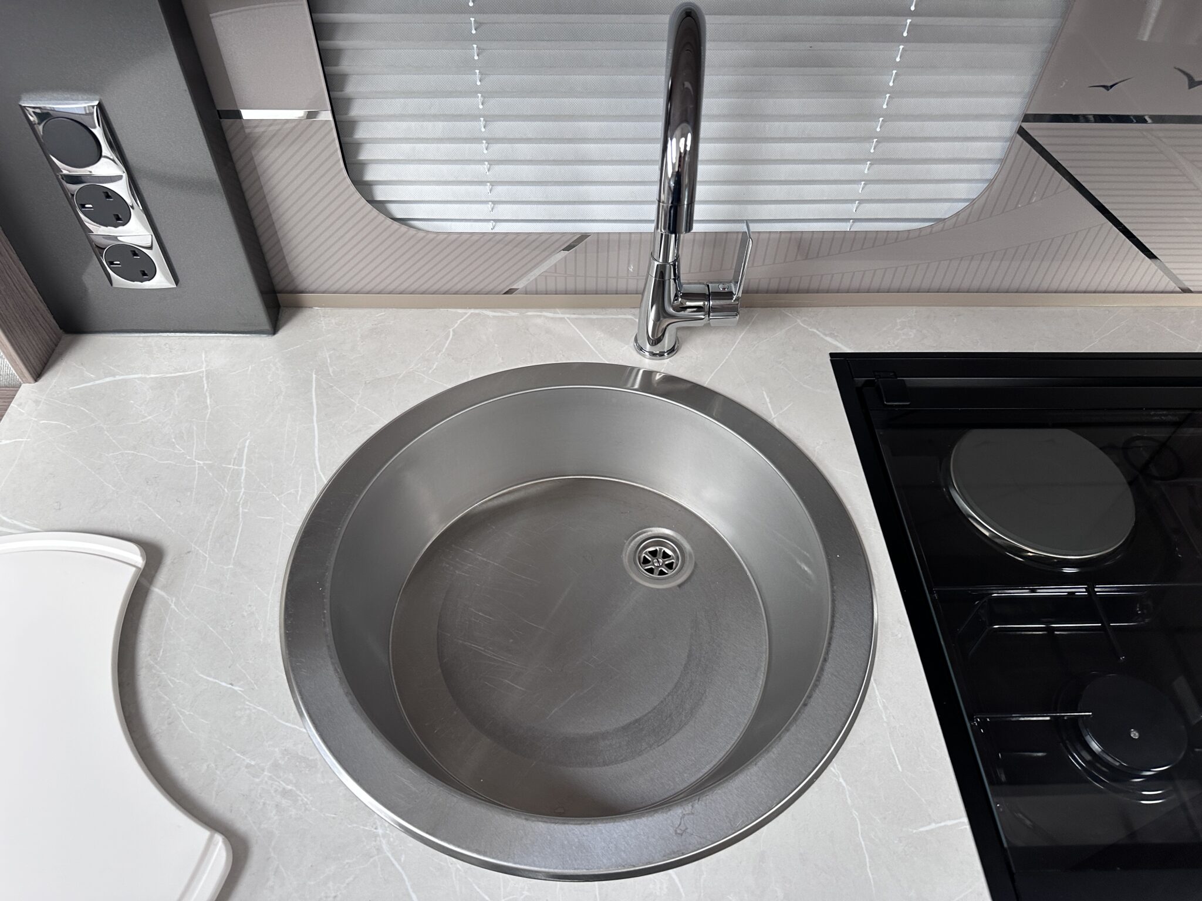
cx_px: 601
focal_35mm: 24
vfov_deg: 56.8
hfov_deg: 71.6
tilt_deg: -47.4
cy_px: 450
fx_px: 833
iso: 200
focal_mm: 6.86
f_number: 1.78
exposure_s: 1/121
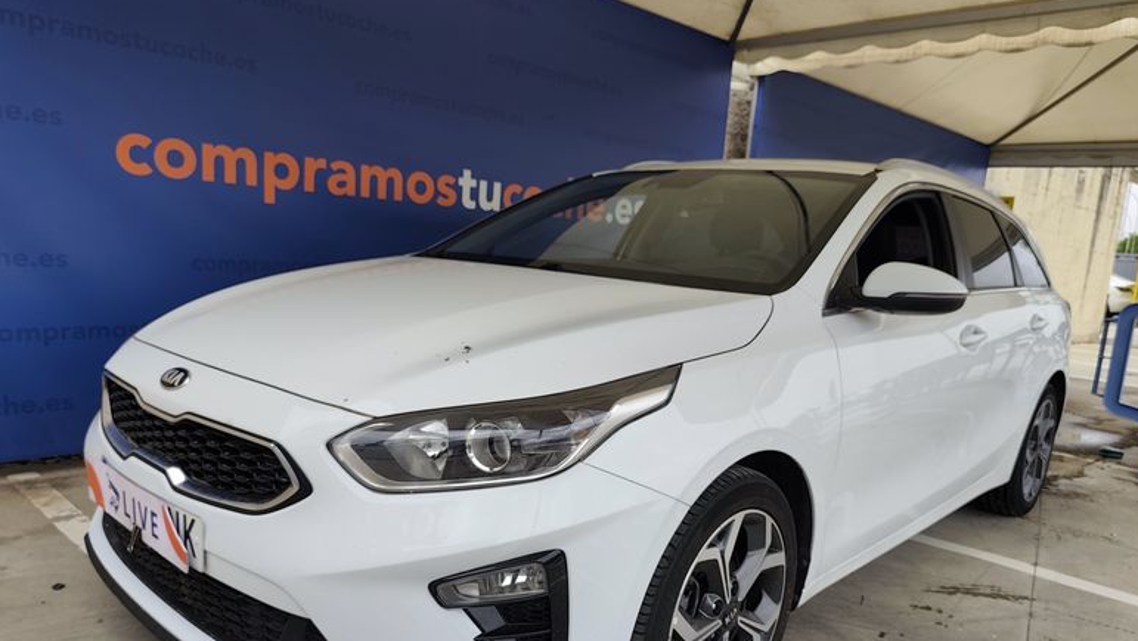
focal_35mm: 26
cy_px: 388
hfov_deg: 71.9
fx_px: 785
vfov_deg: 44.2
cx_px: 565
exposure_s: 1/520
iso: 50
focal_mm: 6.19
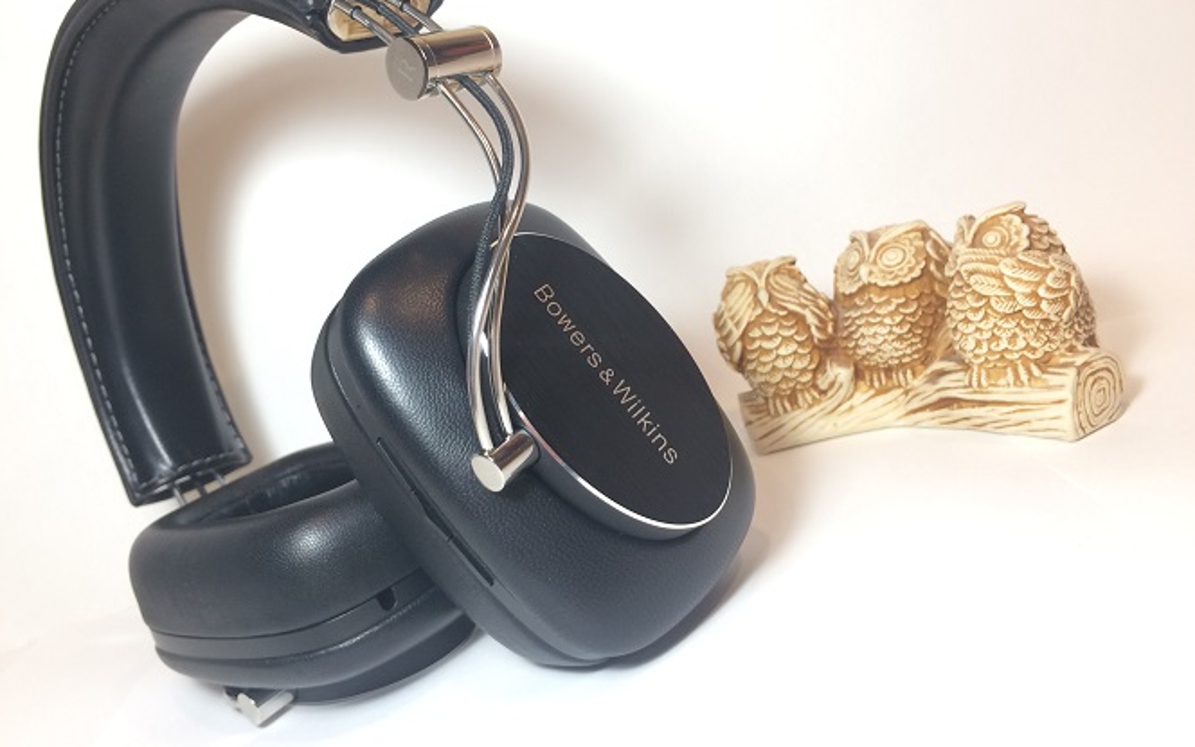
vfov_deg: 40.5
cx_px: 601
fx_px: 1010
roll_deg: +17.6
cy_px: 310
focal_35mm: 31
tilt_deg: -9.5
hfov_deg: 61.2
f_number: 2.2
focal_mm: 4.15
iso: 40
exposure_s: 1/33
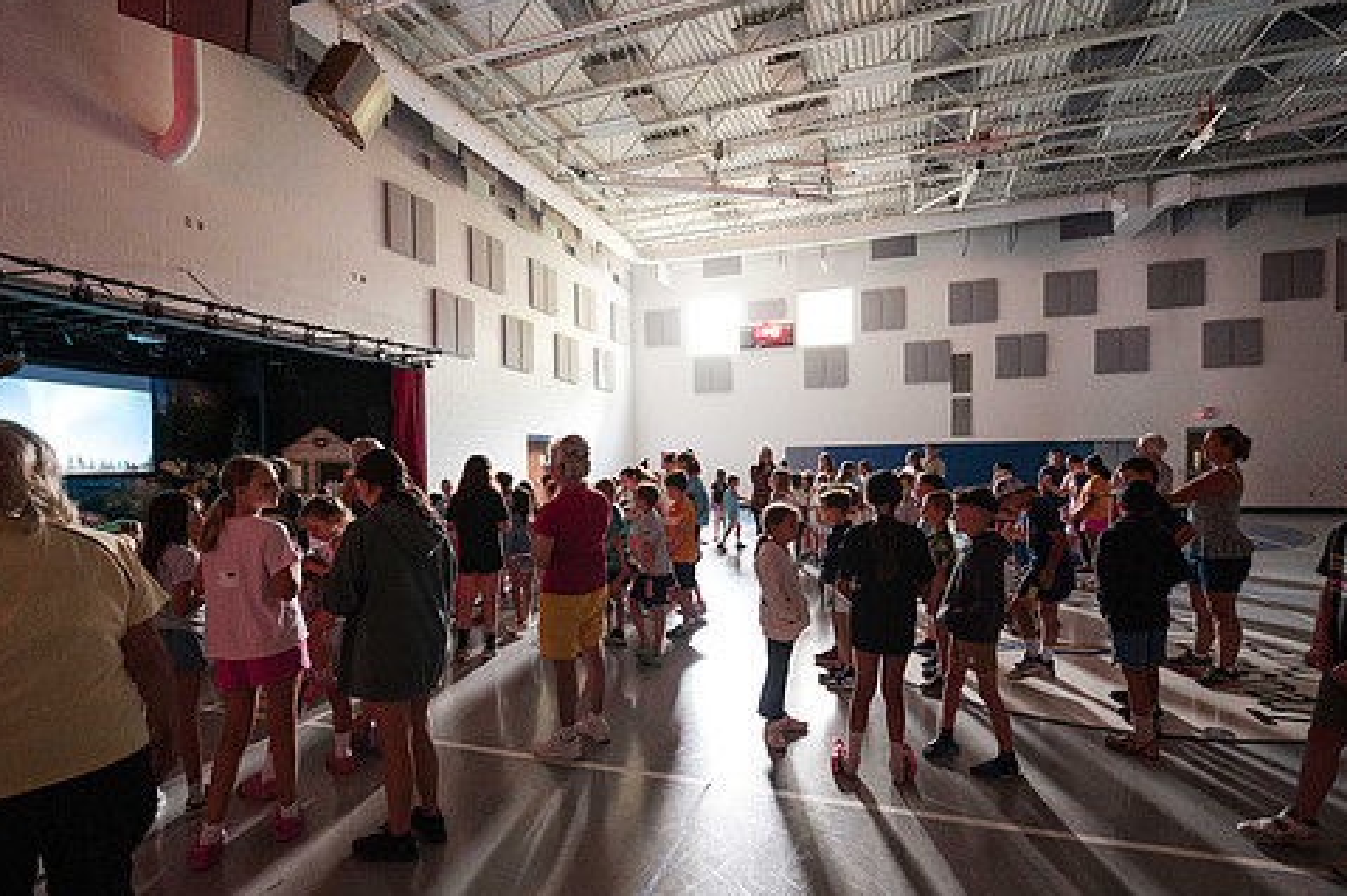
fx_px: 673
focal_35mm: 18
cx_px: 661
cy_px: 473
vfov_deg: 67.3
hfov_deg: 90.0
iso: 4500
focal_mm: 14
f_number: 4
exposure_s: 1/60
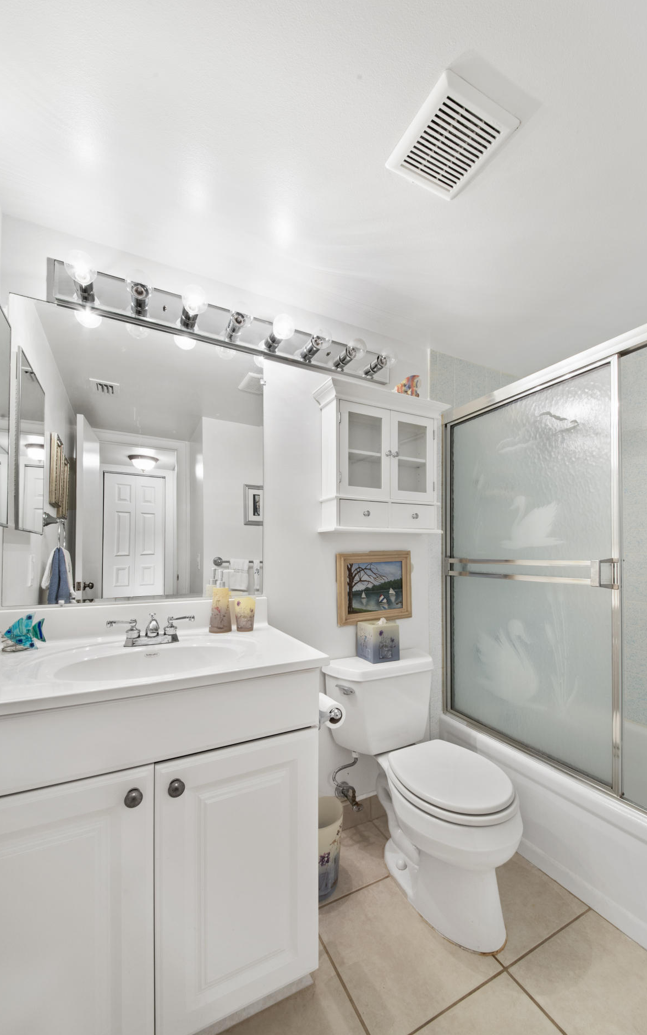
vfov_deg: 109.3
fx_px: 367
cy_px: 539
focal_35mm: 13
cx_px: 343
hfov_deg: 82.7
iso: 400
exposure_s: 1/2.5
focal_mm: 12
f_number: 14
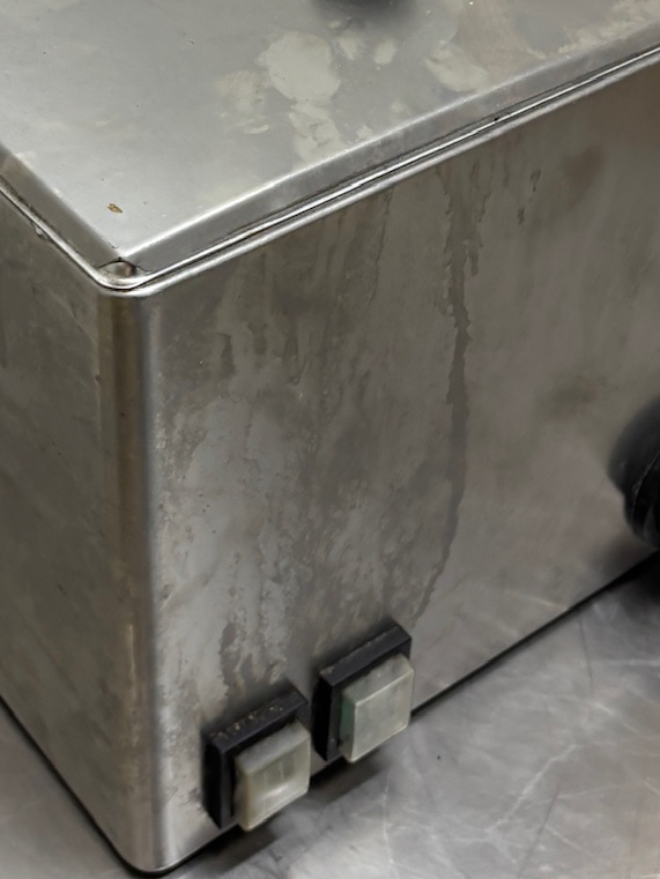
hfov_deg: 20.9
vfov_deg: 27.1
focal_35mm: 70
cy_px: 152
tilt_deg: -35.5
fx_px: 1779
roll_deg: +1.4
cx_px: 214
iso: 100
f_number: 1.6
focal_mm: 5.96
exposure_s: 1/50
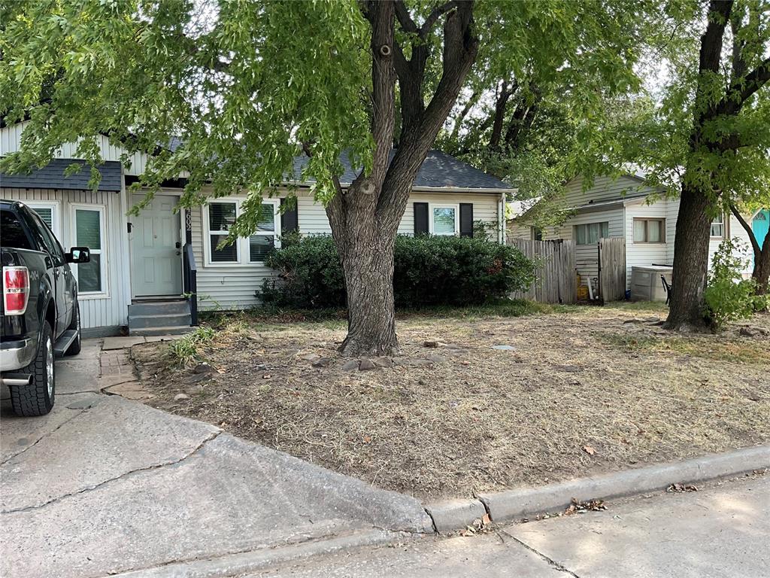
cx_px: 385
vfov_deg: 48.2
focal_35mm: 29
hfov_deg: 61.7
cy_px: 289
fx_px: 645
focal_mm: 3
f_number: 1.8
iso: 16
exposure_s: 1/163
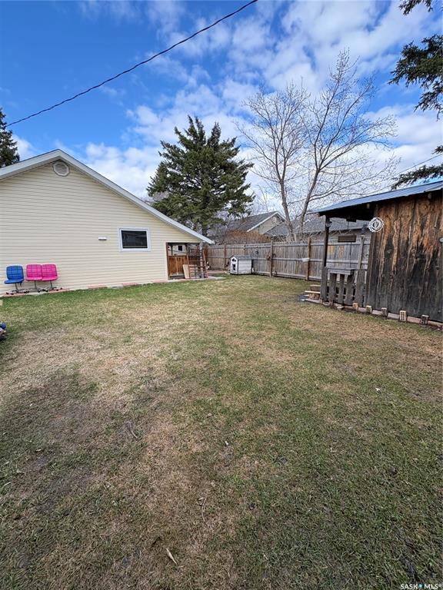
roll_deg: +0.3
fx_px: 239
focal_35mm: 14
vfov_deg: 102.1
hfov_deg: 85.7
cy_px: 295
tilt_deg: -7.5
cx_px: 222
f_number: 2.2
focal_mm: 2.22
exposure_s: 1/537
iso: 64
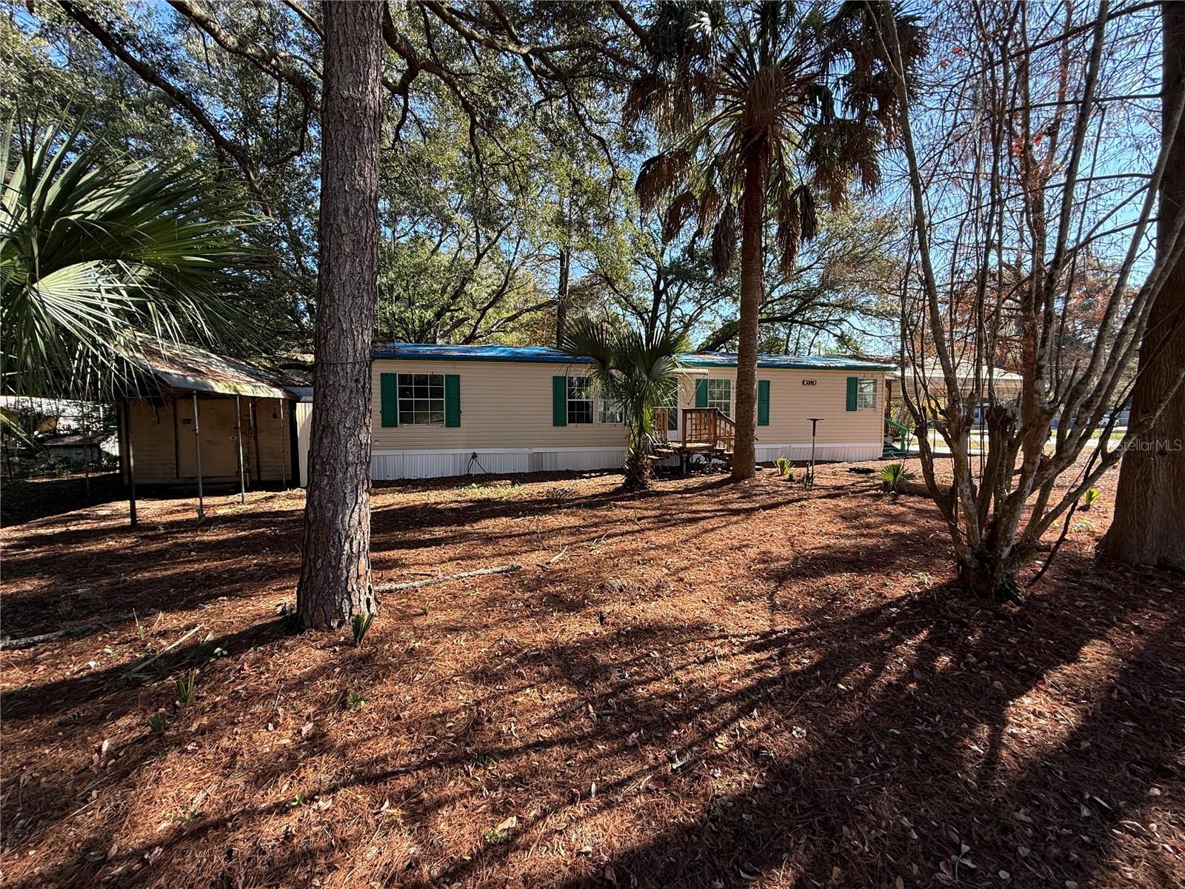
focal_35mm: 14
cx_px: 592
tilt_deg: -5.2
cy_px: 444
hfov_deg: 102.1
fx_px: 479
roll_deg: -0.4
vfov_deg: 85.7
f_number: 2.2
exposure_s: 1/370
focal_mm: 2.22
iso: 64
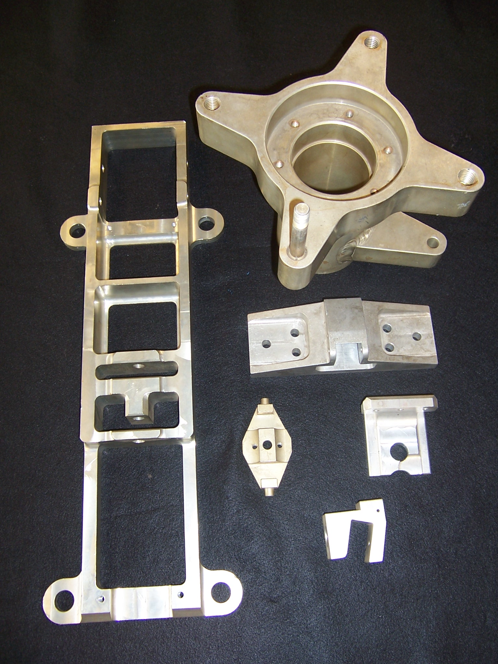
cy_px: 332
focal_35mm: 33
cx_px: 249
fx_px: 633
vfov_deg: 55.4
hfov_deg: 42.9
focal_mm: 5.5
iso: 80
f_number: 2.8
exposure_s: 1/60
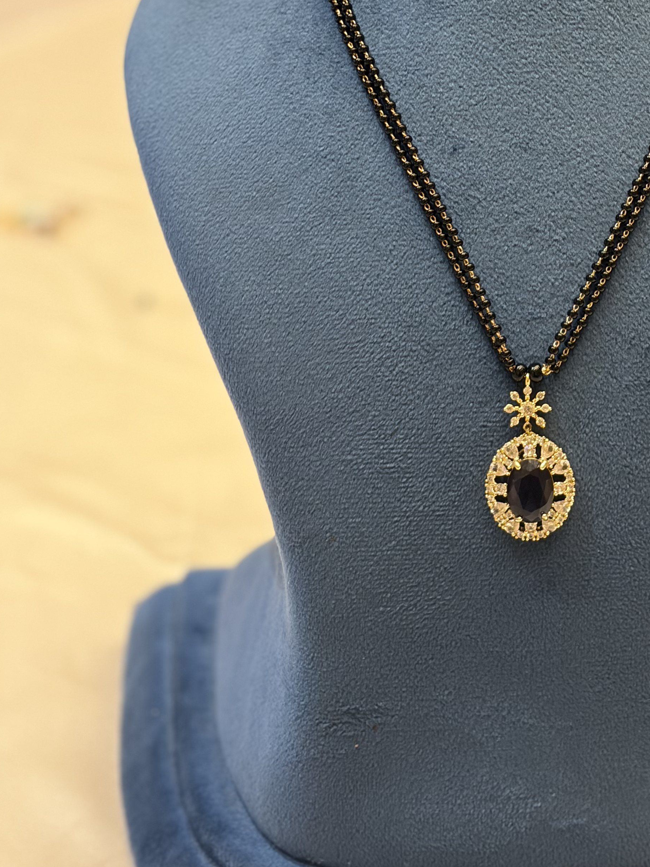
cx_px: 519
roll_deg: +0.1
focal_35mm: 86
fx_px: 2154
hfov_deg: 17.0
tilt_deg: -24.2
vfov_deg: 22.5
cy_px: 214
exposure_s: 1/33
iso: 125
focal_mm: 5.96
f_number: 1.6
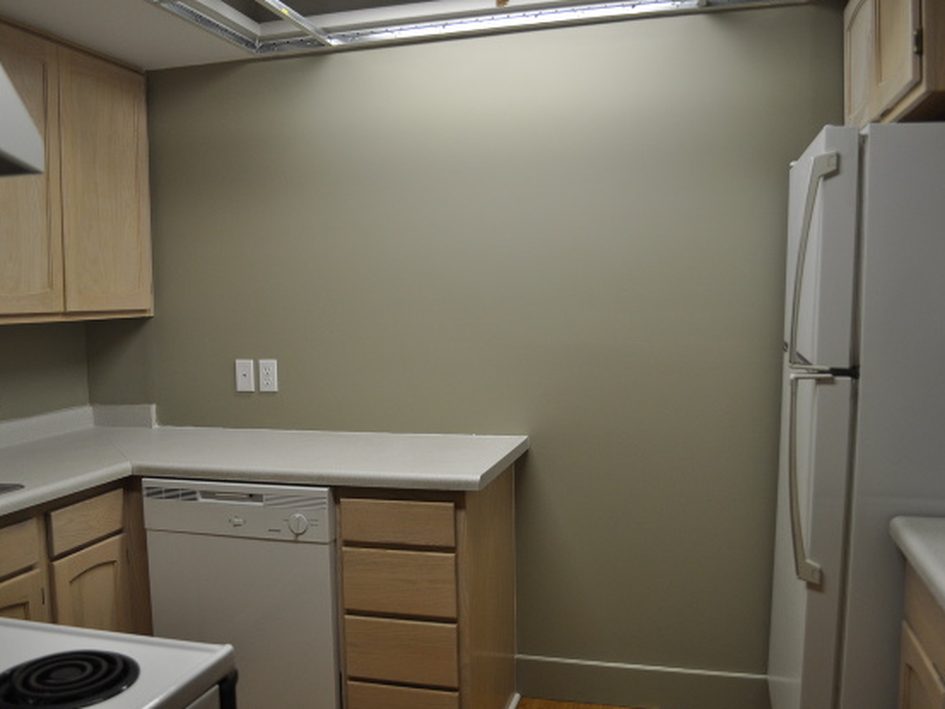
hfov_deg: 59.9
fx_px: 819
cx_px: 455
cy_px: 356
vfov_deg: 46.8
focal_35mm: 30
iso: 400
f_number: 4
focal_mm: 18
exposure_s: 1/60
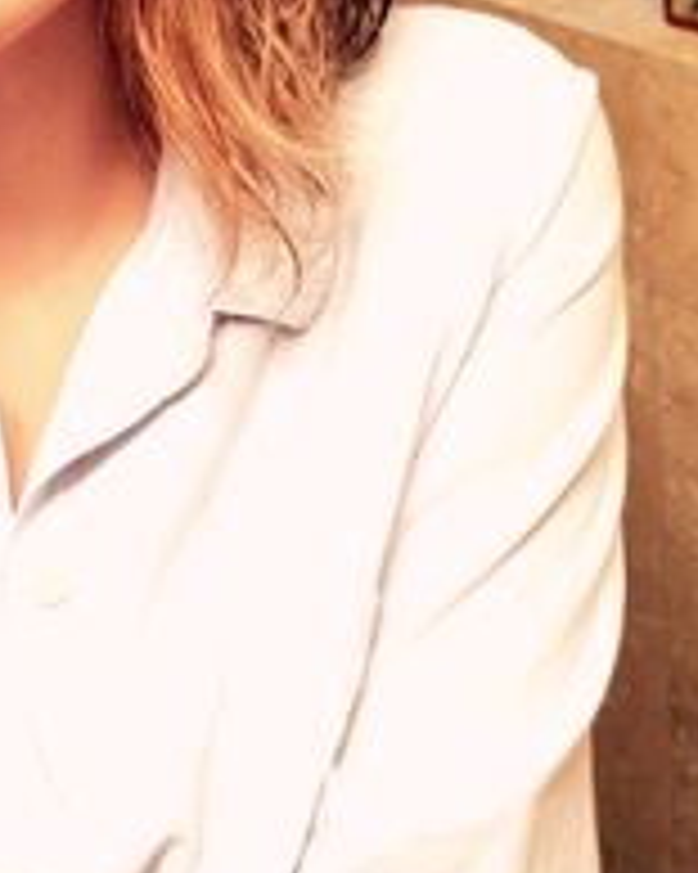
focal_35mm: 70
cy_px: 99
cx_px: -32
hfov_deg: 21.0
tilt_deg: -23.8
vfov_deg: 26.3
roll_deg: +9.4
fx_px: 1809
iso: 64
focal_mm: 4.15
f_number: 2.2
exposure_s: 1/30
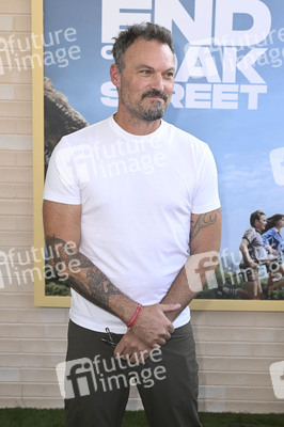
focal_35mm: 58
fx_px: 687
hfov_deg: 23.3
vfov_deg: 34.5
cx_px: 142
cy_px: 214
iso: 640
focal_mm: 58
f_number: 6.3
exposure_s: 1/250
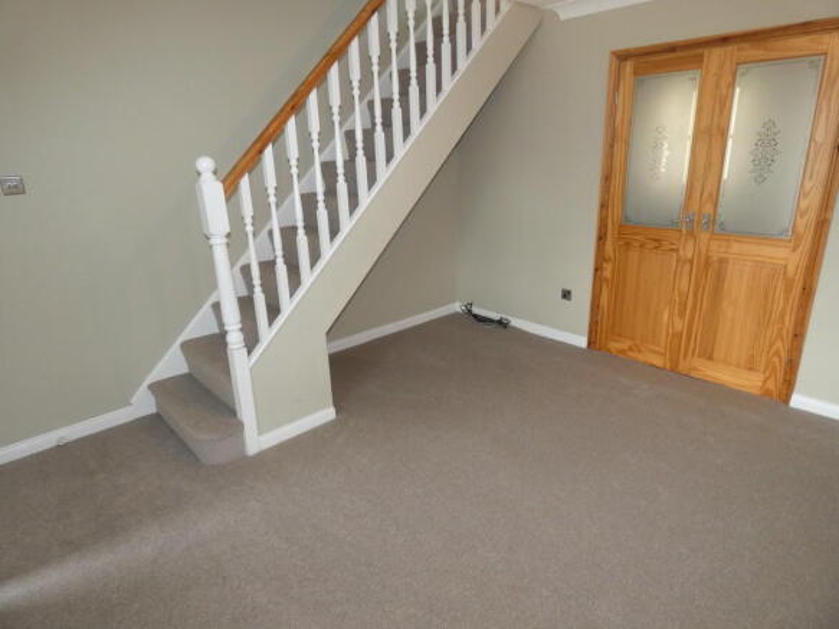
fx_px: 485
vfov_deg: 66.0
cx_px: 420
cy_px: 314
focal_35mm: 20
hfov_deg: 81.8
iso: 400
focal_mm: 3.6
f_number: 2.8
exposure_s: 1/60
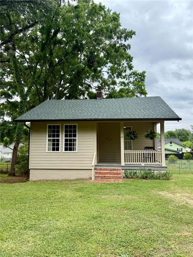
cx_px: 96
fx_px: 178
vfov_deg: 71.6
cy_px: 128
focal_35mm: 24
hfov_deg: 56.8
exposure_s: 1/1385
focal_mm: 6.76
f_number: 1.78
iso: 100
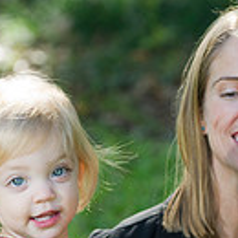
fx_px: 3205
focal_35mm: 412
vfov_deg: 4.2
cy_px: 337
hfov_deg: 4.3
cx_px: 173
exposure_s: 1/160
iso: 250
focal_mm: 140
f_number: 4
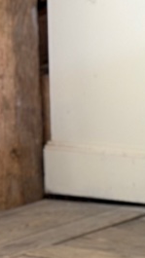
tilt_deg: -9.9
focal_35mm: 237
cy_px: 173
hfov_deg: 4.7
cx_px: 579
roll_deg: -2.3
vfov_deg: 9.1
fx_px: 1620
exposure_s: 1/50
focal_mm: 6.76
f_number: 1.78
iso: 125
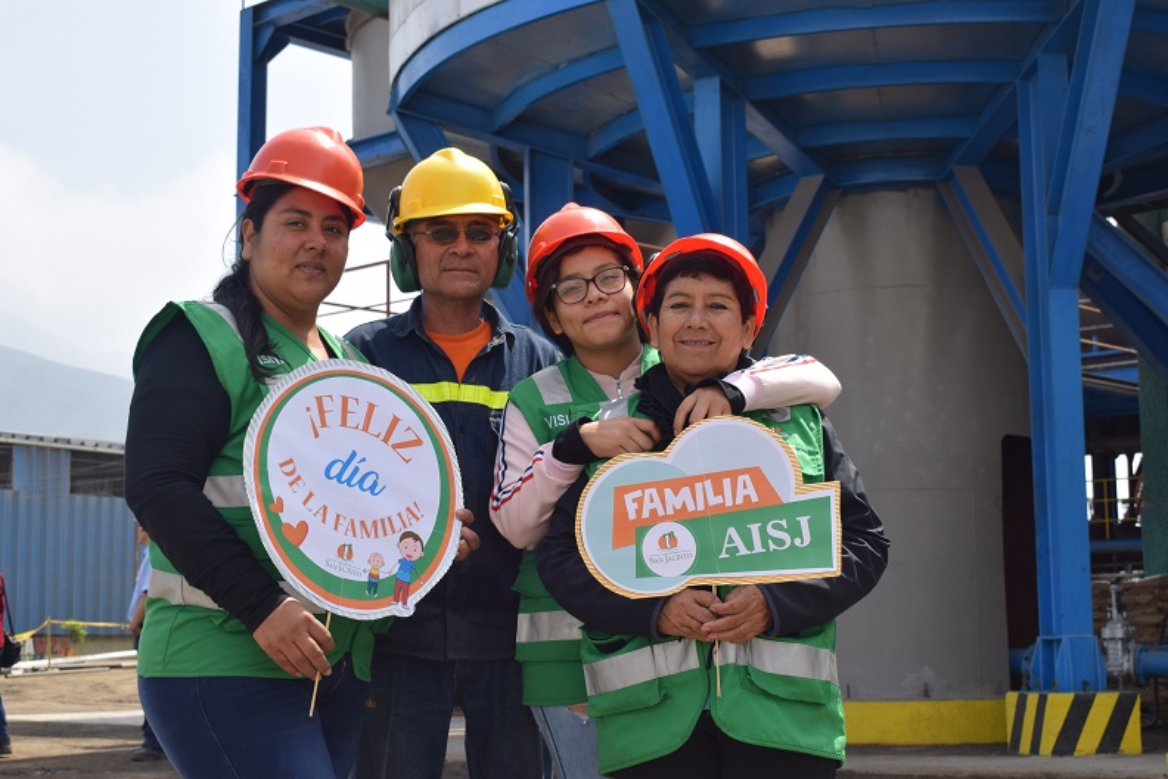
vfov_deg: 23.8
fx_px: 1849
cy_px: 390
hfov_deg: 35.1
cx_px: 584
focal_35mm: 57
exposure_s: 1/320
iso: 200
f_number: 9
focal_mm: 38
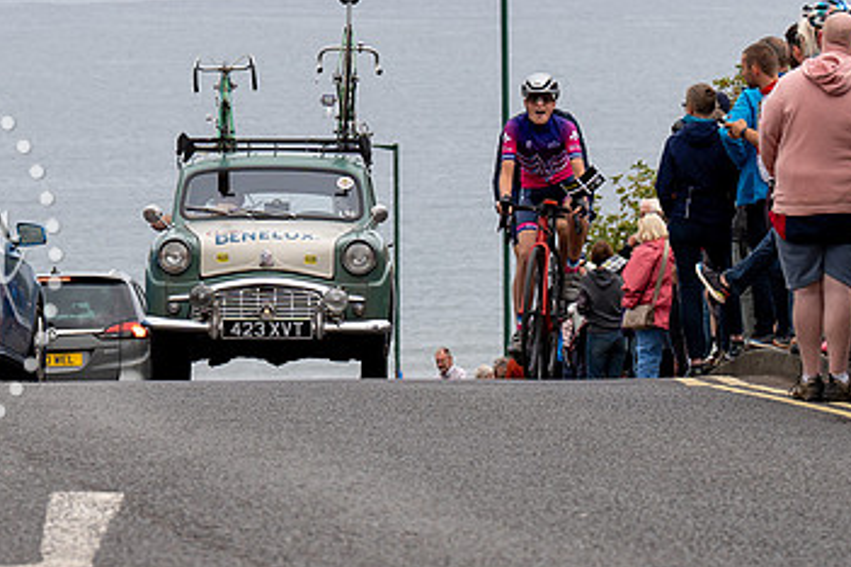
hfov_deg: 9.0
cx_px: 286
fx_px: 5413
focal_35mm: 229
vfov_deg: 6.0
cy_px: 166
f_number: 4.5
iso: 160
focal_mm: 89
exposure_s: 1/640
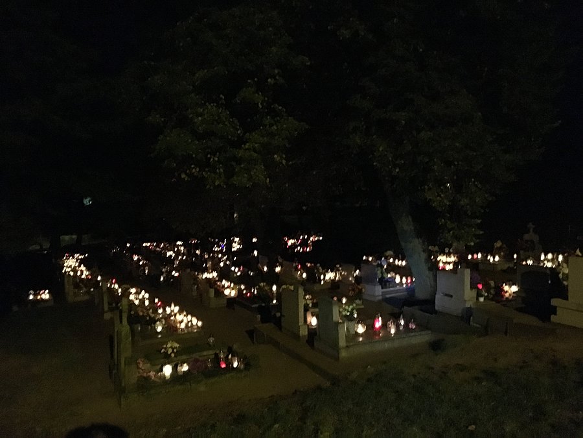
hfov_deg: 61.7
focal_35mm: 29
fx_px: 488
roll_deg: +0.9
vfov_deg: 48.2
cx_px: 292
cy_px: 219
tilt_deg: -1.9
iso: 2000
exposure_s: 1/17
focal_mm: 4.15
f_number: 2.2
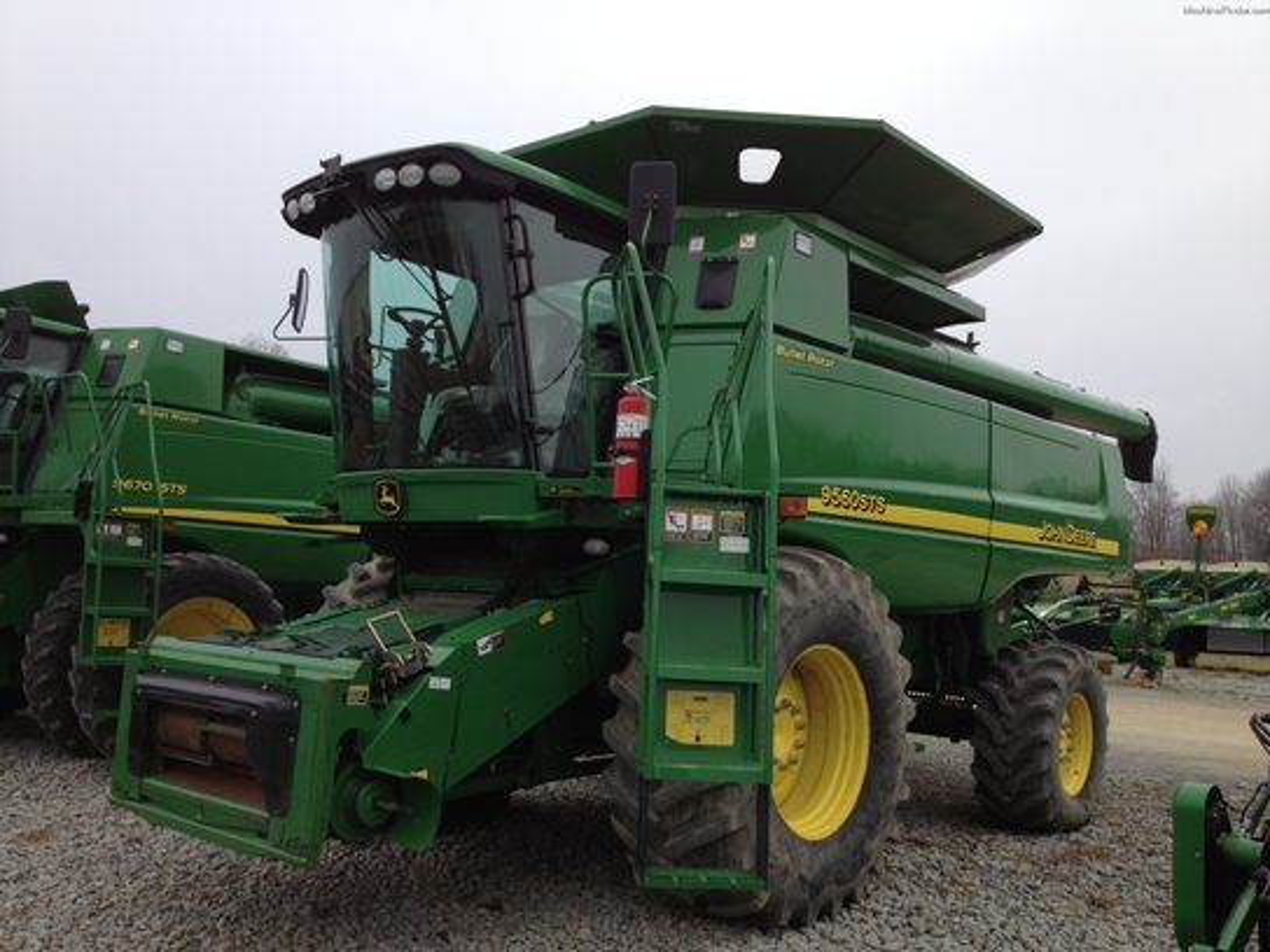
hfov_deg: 52.6
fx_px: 1284
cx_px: 635
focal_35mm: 35
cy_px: 476
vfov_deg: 40.7
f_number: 2.4
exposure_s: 1/569
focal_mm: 4.28
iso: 50
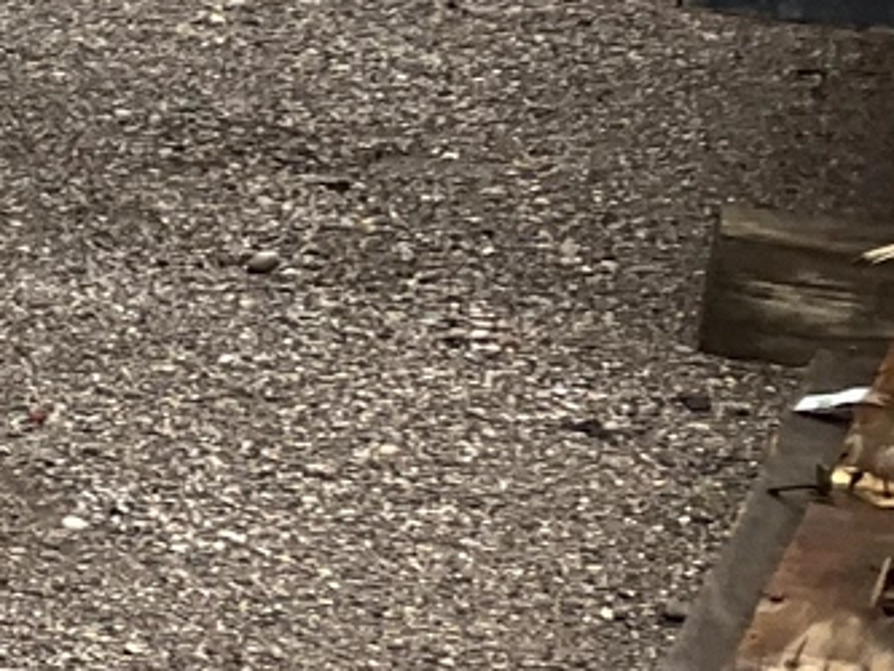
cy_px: 585
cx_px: -1713
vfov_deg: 8.5
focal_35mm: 174
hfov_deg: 9.3
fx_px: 4495
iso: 20
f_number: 1.8
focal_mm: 3
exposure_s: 1/122
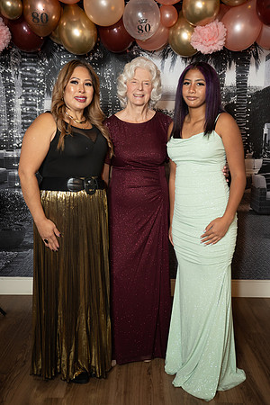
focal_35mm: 41
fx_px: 460
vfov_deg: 47.5
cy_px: 202
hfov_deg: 32.7
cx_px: 135
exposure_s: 1/160
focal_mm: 40.9
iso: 1000
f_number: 2.8
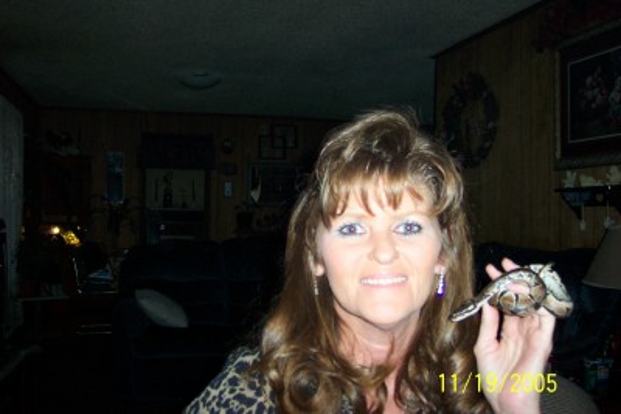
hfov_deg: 50.7
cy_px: 207
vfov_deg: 35.1
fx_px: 656
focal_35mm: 38
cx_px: 310
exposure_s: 1/30
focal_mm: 8
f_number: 2.8
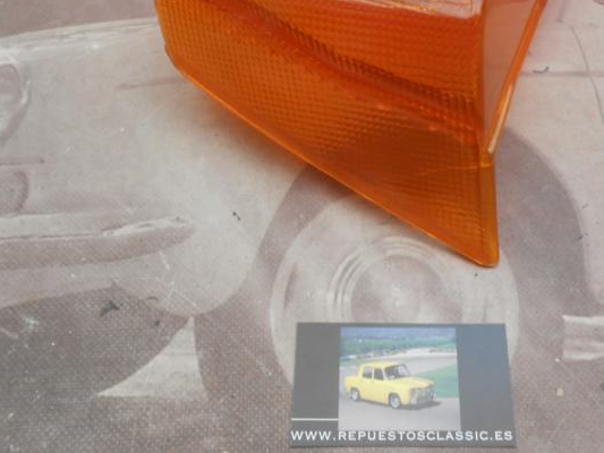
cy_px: 169
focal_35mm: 39
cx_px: 383
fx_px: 681
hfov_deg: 47.4
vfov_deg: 36.6
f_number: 3.5
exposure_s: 1/30
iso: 100
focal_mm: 4.6
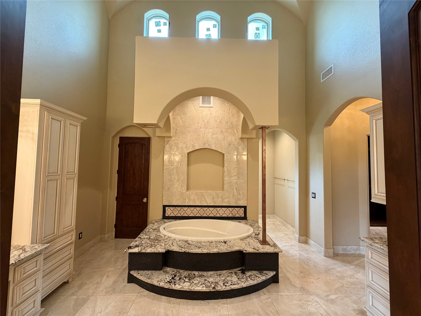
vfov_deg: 85.7
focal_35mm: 14
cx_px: 210
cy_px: 158
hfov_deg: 102.1
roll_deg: -0.4
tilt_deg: +3.4
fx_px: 170
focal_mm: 2.22
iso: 250
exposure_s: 1/60
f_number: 2.2
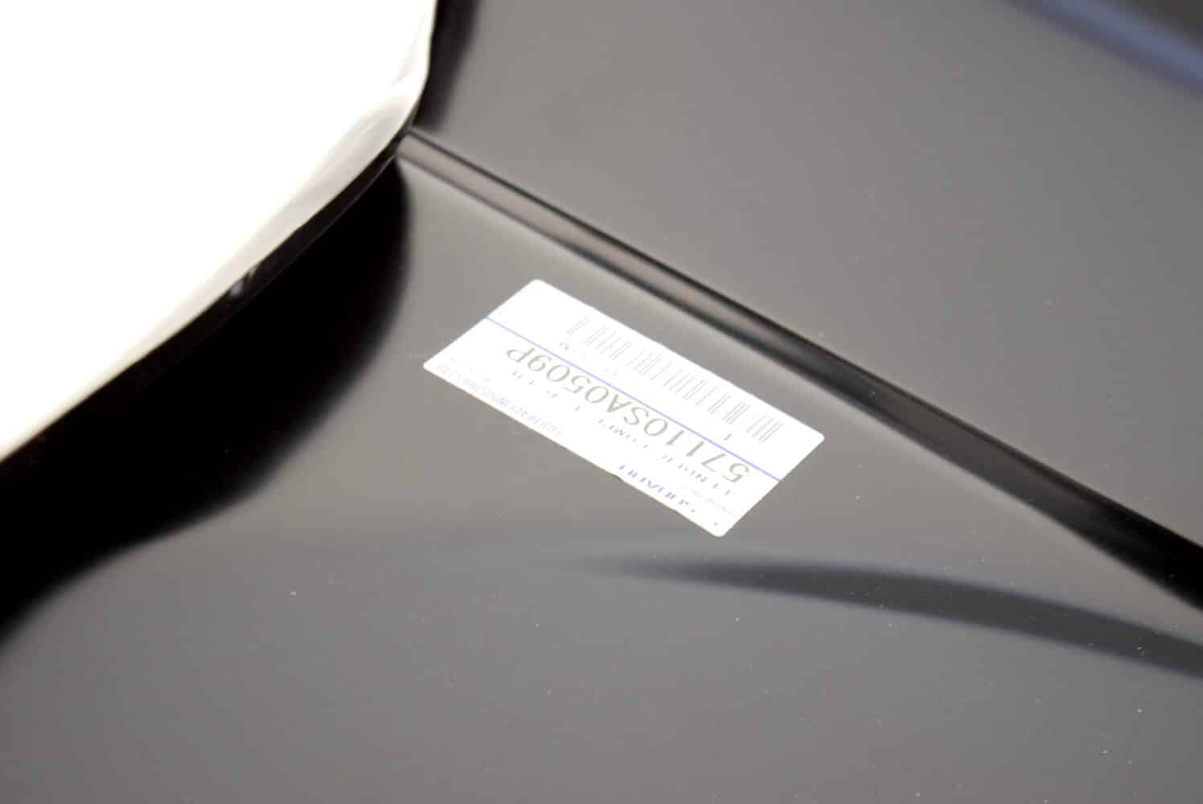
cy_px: 402
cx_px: 602
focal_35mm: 82
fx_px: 2759
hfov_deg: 24.6
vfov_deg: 16.6
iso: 560
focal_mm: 55
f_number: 5.6
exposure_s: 1/60
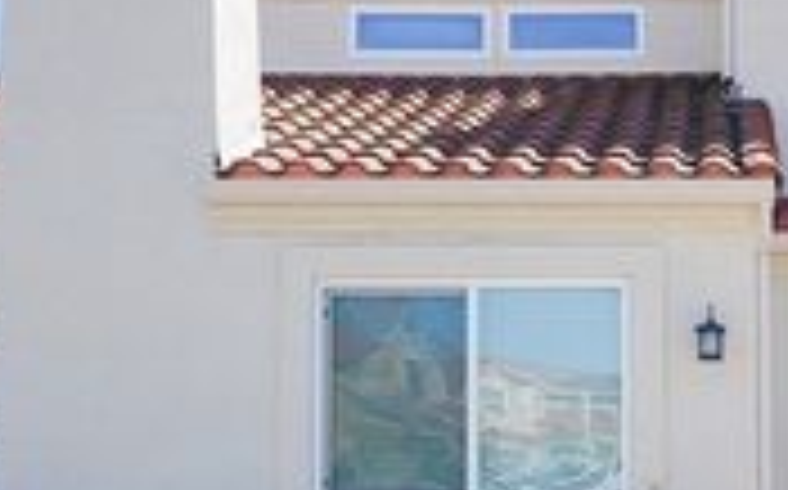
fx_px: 1444
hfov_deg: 29.1
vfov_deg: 19.0
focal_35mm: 67
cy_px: 427
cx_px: 734
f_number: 5.6
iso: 100
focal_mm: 23.1
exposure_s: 1/400
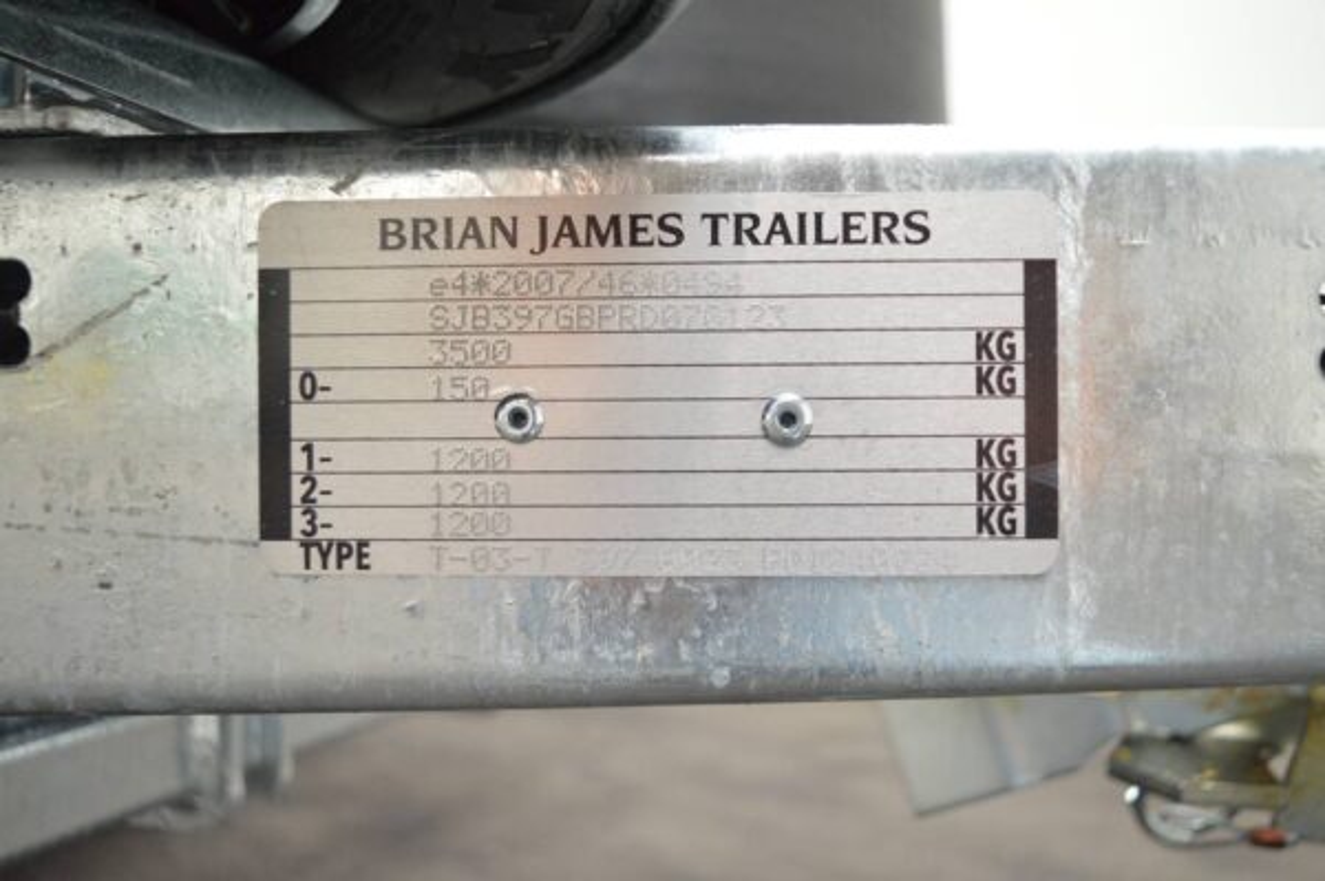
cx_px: 662
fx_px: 1324
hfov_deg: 53.2
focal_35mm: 36
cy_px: 440
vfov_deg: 36.8
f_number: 4
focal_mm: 24
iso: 800
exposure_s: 1/25
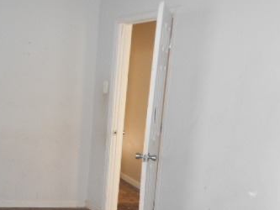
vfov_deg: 28.4
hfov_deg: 35.9
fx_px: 405
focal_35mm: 50
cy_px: 172
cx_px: 29
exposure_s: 1/25
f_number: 3.2
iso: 250
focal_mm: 4.6
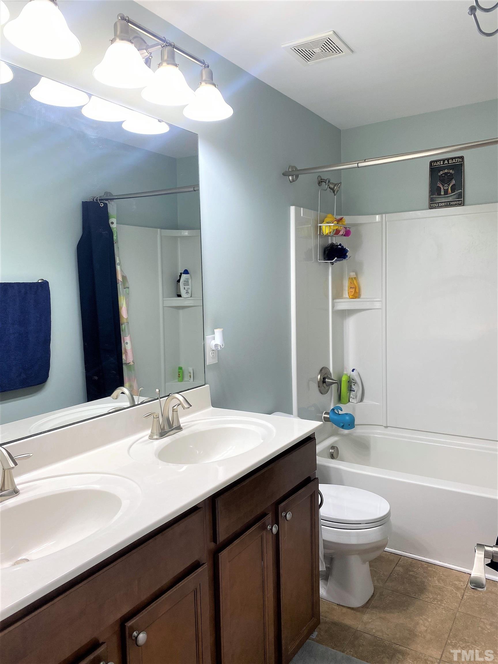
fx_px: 499
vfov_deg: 67.3
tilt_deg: -4.7
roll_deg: +0.9
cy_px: 332
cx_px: 249
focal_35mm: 26
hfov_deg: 53.1
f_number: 1.8
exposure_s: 1/120
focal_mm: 4.25
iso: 40
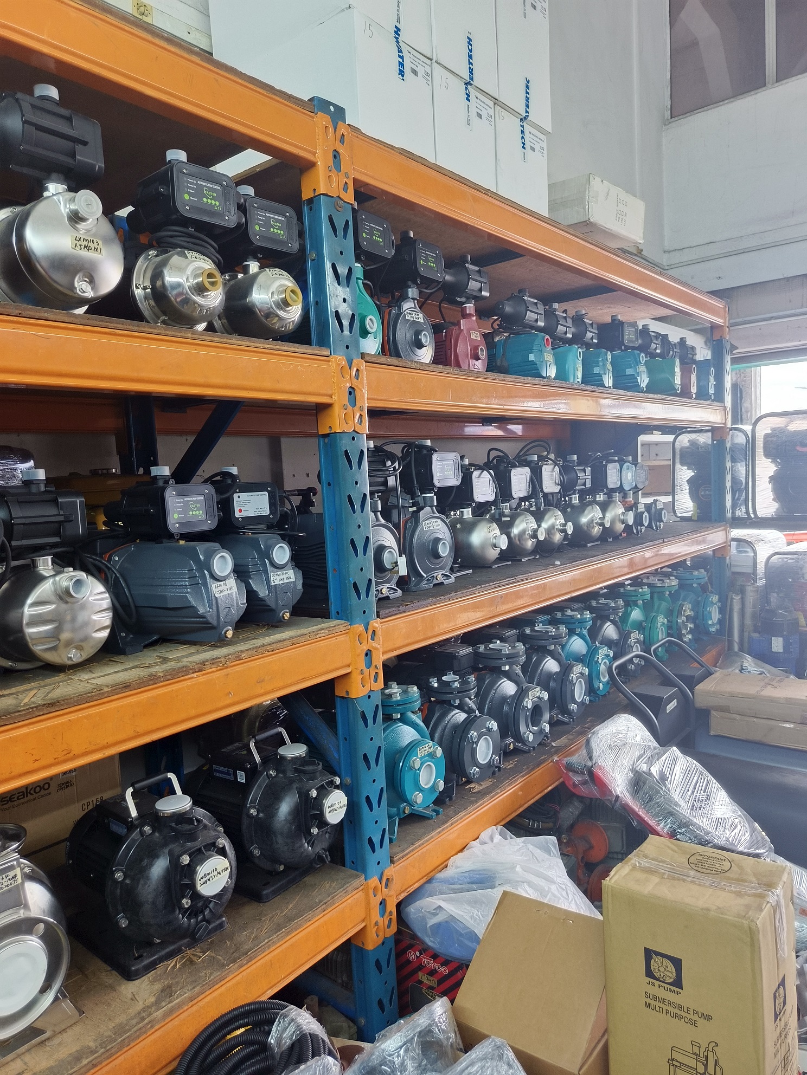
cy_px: 538
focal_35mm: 23
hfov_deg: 58.9
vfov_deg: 73.9
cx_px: 404
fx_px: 715
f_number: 1.7
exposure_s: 1/50
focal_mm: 5.25
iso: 321
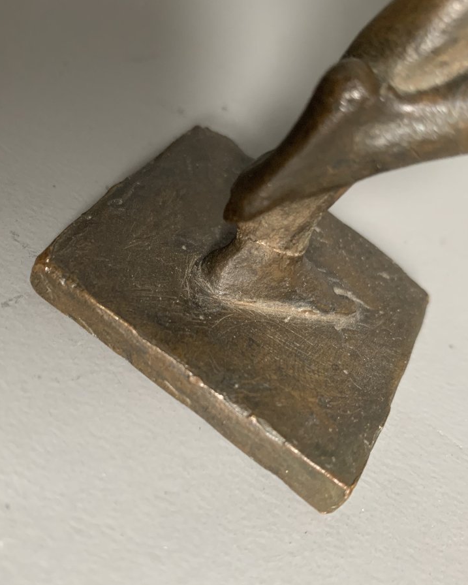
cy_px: 293
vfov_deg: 52.8
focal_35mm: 34
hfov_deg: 43.1
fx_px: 589
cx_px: 187
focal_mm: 4.25
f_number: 1.8
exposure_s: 1/60
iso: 200
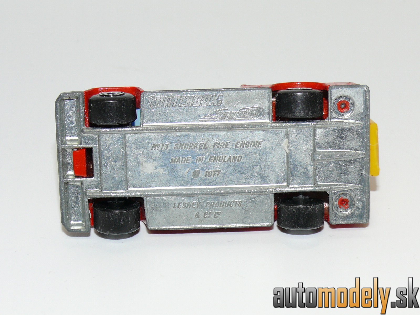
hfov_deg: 22.0
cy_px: 158
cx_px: 210
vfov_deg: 16.6
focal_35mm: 89
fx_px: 1080
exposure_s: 1/30
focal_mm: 12.5
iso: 100
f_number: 4
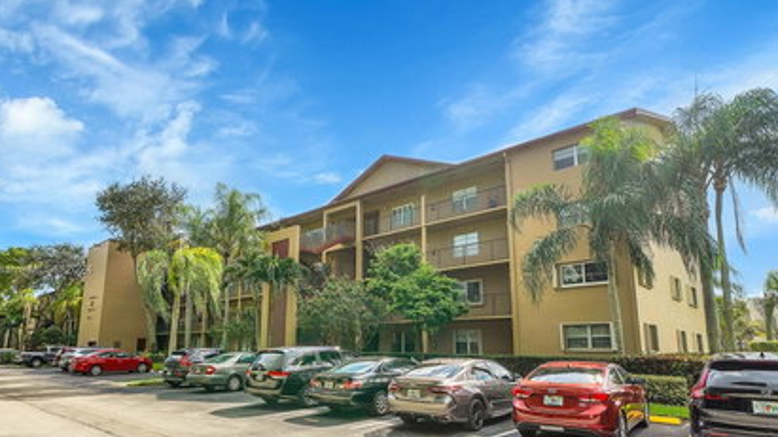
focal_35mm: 22
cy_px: 271
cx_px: 365
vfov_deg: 51.0
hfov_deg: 81.1
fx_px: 454
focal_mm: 18
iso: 400
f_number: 8
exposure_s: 1/800
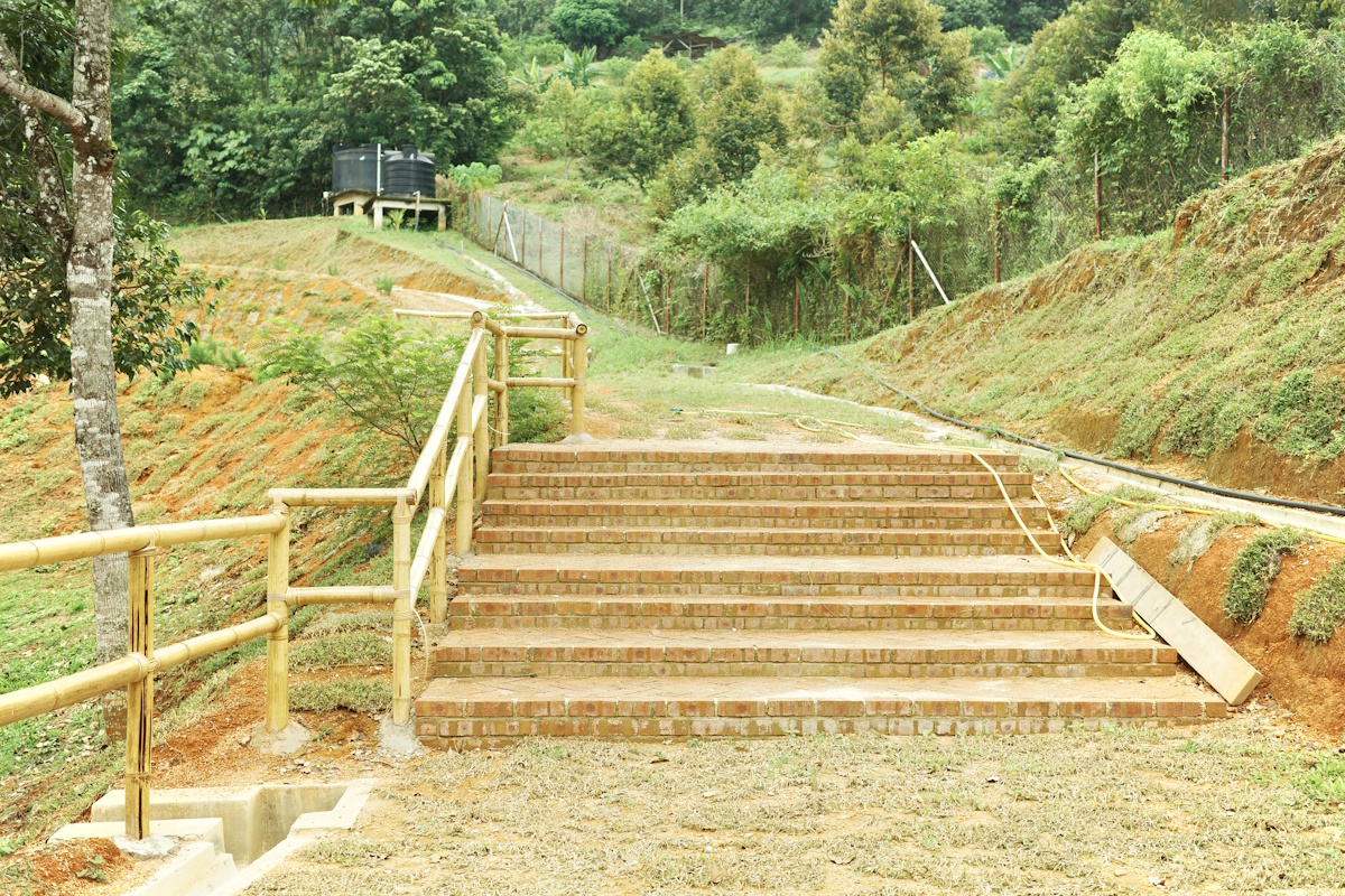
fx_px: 1494
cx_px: 672
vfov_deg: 33.4
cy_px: 448
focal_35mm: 40
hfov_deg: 48.5
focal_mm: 26
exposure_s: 1/250
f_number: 2.8
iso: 200
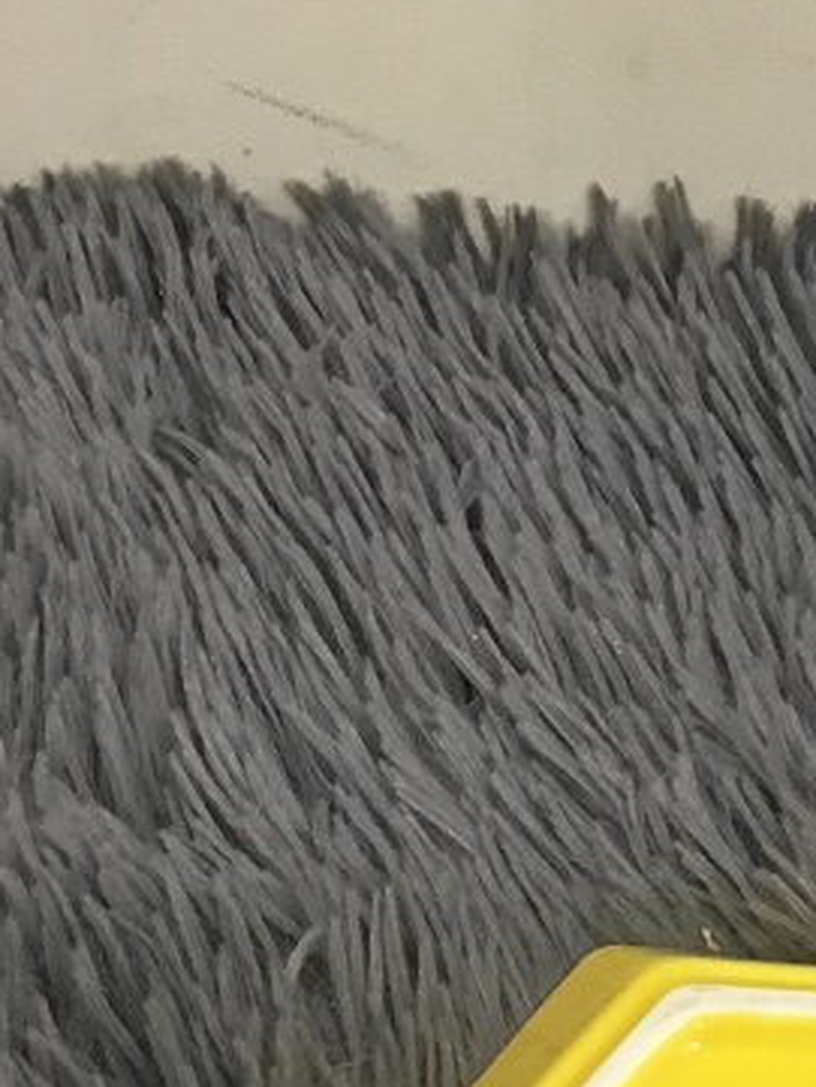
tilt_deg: -62.8
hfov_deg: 13.9
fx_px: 3235
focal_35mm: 103
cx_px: 1009
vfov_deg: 17.7
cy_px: 1451
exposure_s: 1/33
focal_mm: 3.3
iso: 80
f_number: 2.4
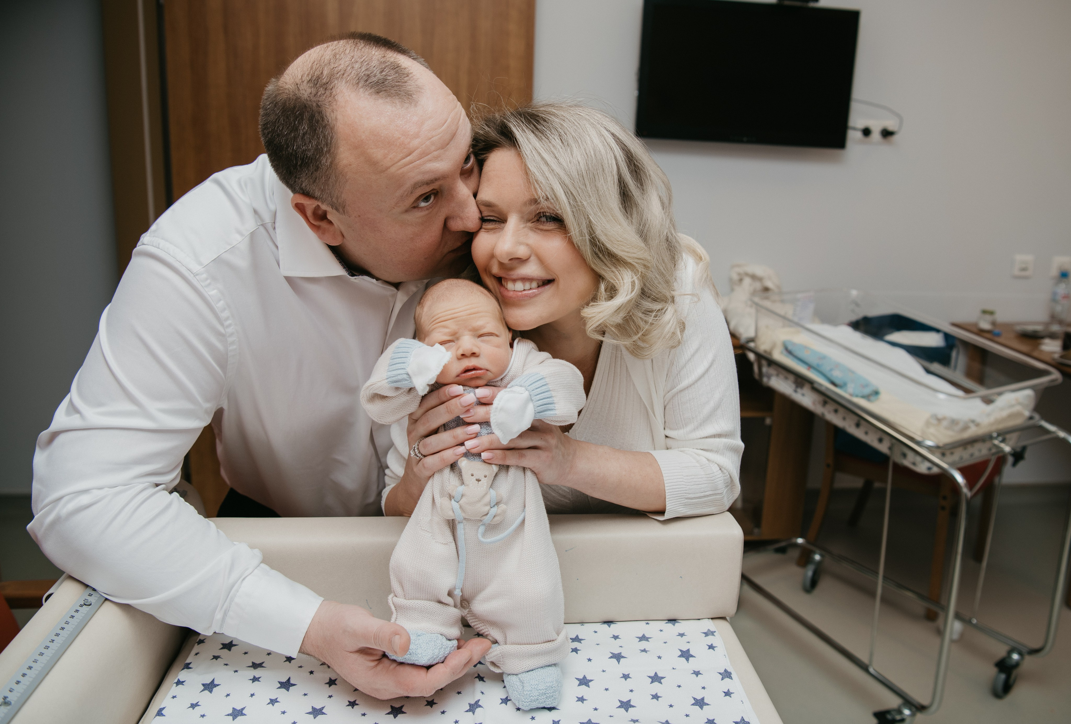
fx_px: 906
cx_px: 566
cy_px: 333
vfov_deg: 43.6
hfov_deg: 61.1
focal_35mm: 30
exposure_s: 1/160
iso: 80
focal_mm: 27
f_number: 4
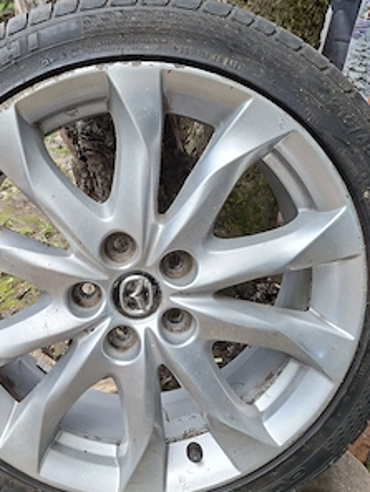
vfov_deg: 58.3
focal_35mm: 31
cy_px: 227
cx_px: 136
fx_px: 441
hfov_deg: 45.0
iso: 50
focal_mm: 5.54
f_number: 1.8
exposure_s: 1/116
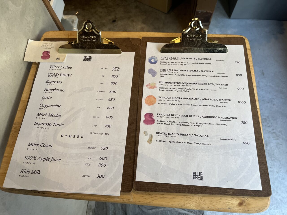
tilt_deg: -67.8
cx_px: 144
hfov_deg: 67.3
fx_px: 216
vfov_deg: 53.1
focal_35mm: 26
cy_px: 108
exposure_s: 1/100
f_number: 1.6
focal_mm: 5.1
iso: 125
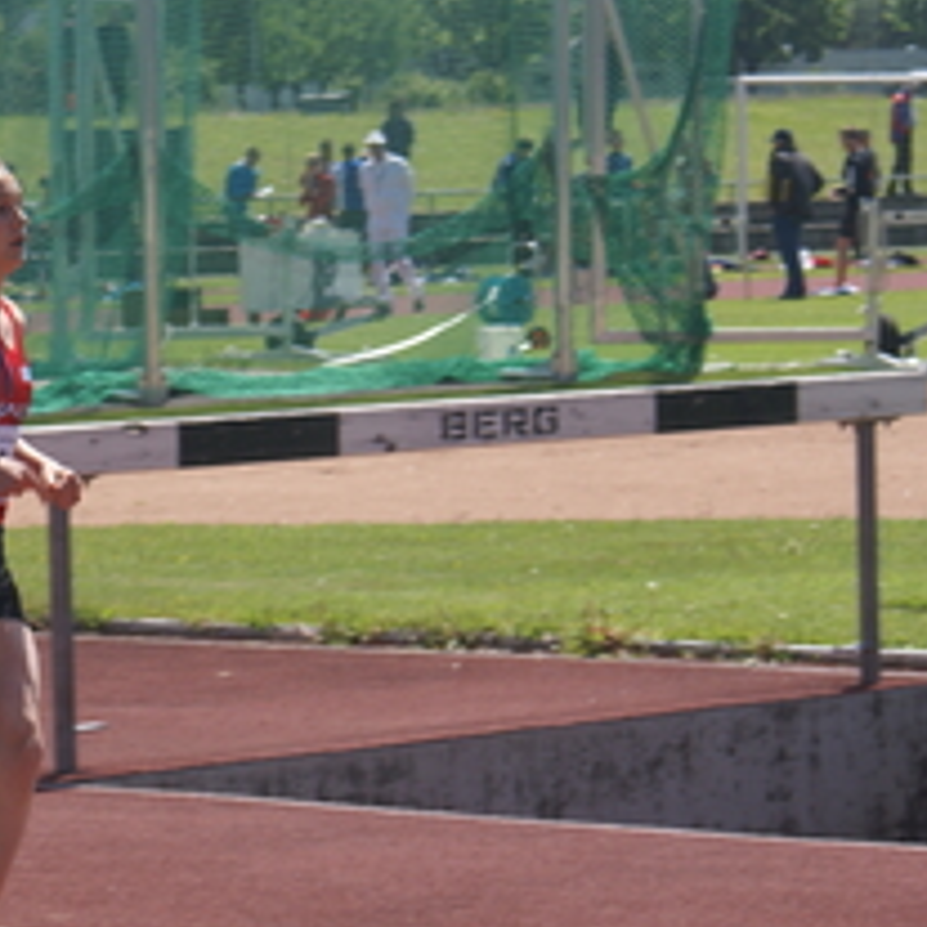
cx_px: 166
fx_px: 7059
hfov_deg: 7.5
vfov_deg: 7.5
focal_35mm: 233
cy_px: 401
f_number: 6.3
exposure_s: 1/320
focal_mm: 70
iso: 100
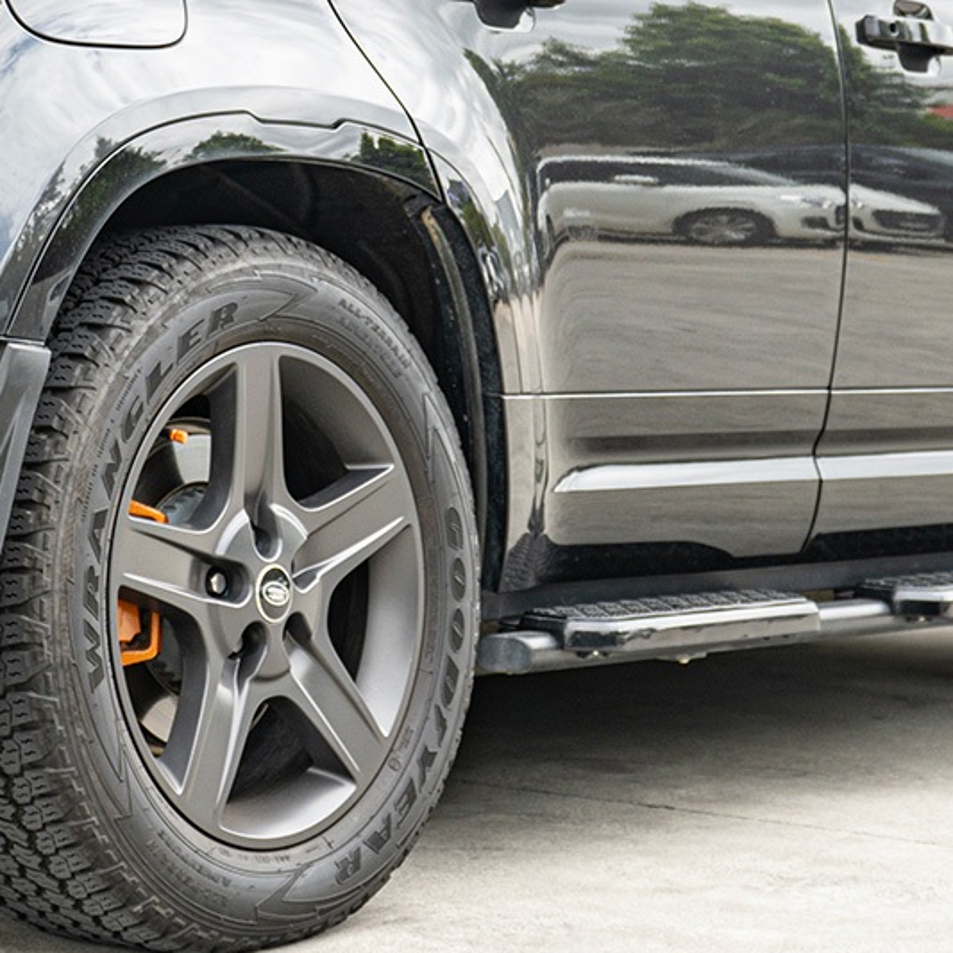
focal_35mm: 89
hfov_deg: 19.1
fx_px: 2772
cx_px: 63
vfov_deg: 19.1
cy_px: 38
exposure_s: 1/100
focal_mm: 31
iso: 100
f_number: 5
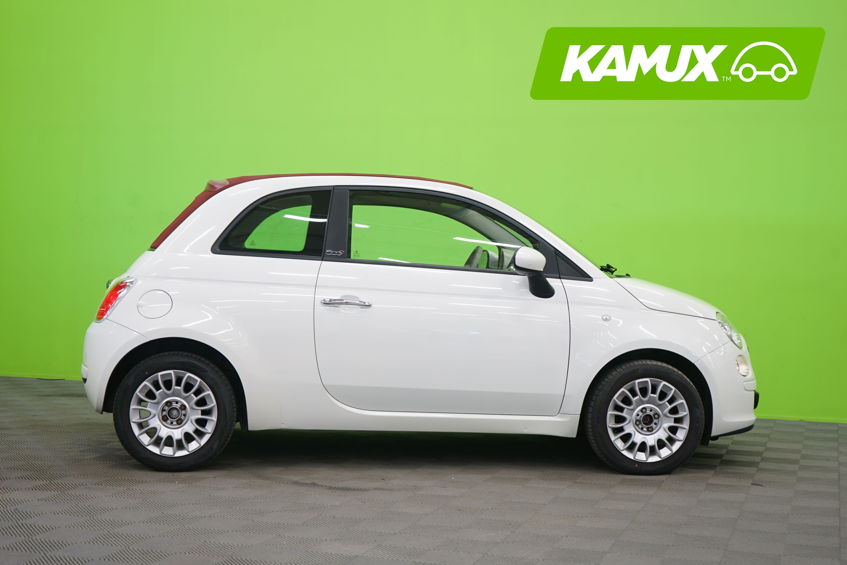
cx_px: 424
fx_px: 1200
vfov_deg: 26.5
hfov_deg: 38.9
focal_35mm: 51
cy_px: 282
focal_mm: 51
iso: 400
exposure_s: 1/8
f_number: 5
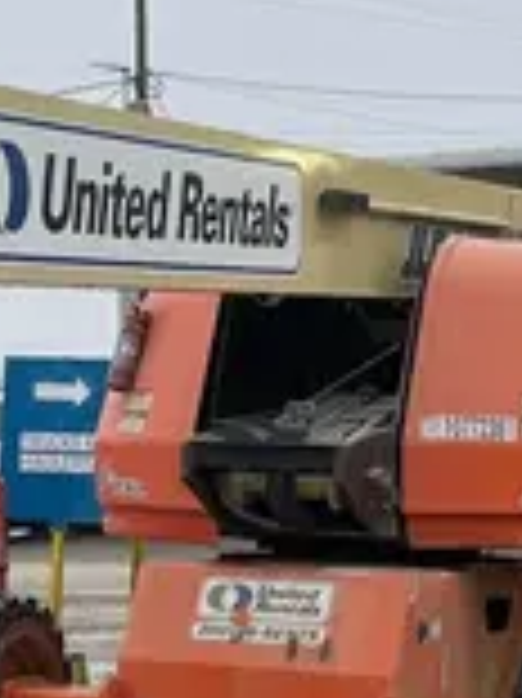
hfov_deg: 11.9
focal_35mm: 123
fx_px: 2476
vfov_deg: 15.5
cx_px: 40
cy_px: 835
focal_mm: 5.1
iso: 50
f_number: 1.6
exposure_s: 1/680
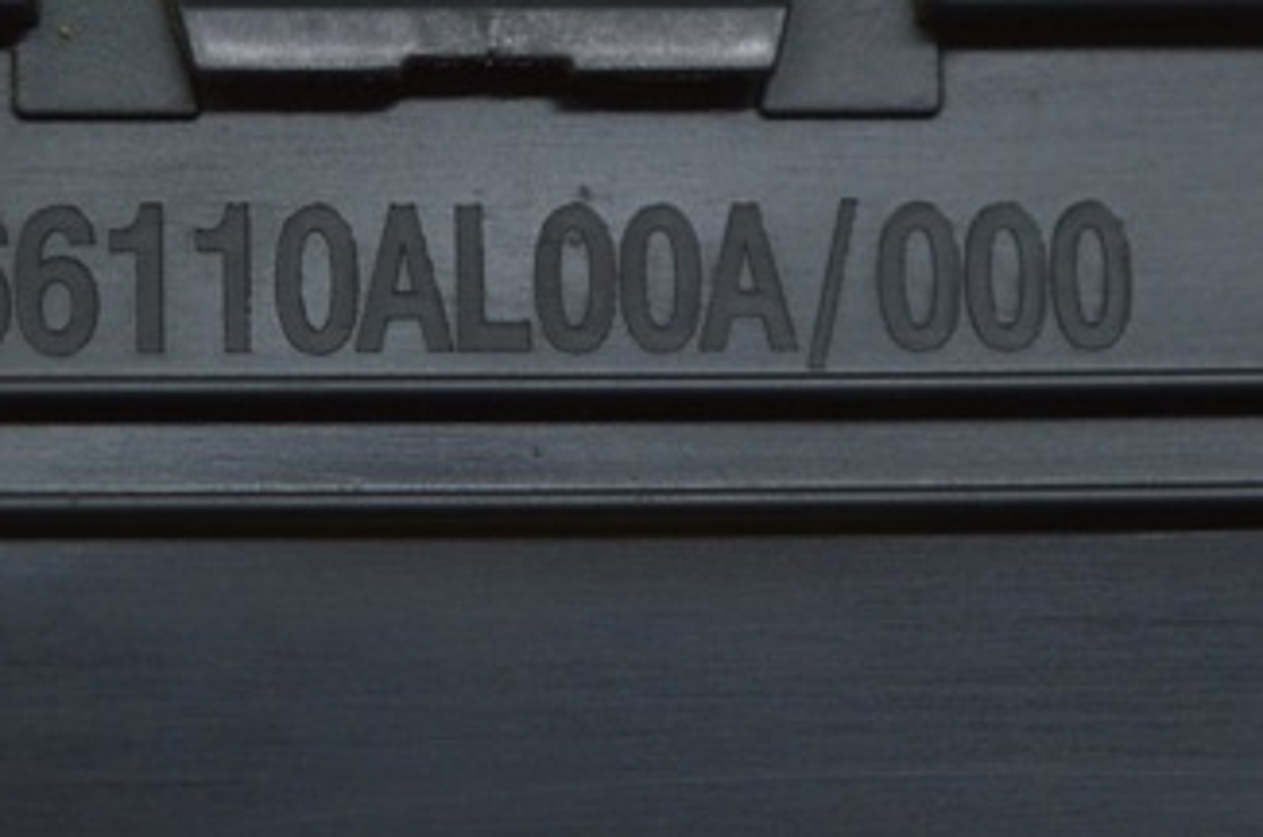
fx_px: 5672
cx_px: 430
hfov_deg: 12.7
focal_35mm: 162
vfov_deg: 8.4
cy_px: 91
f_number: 5.6
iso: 400
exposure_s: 1/60
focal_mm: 55
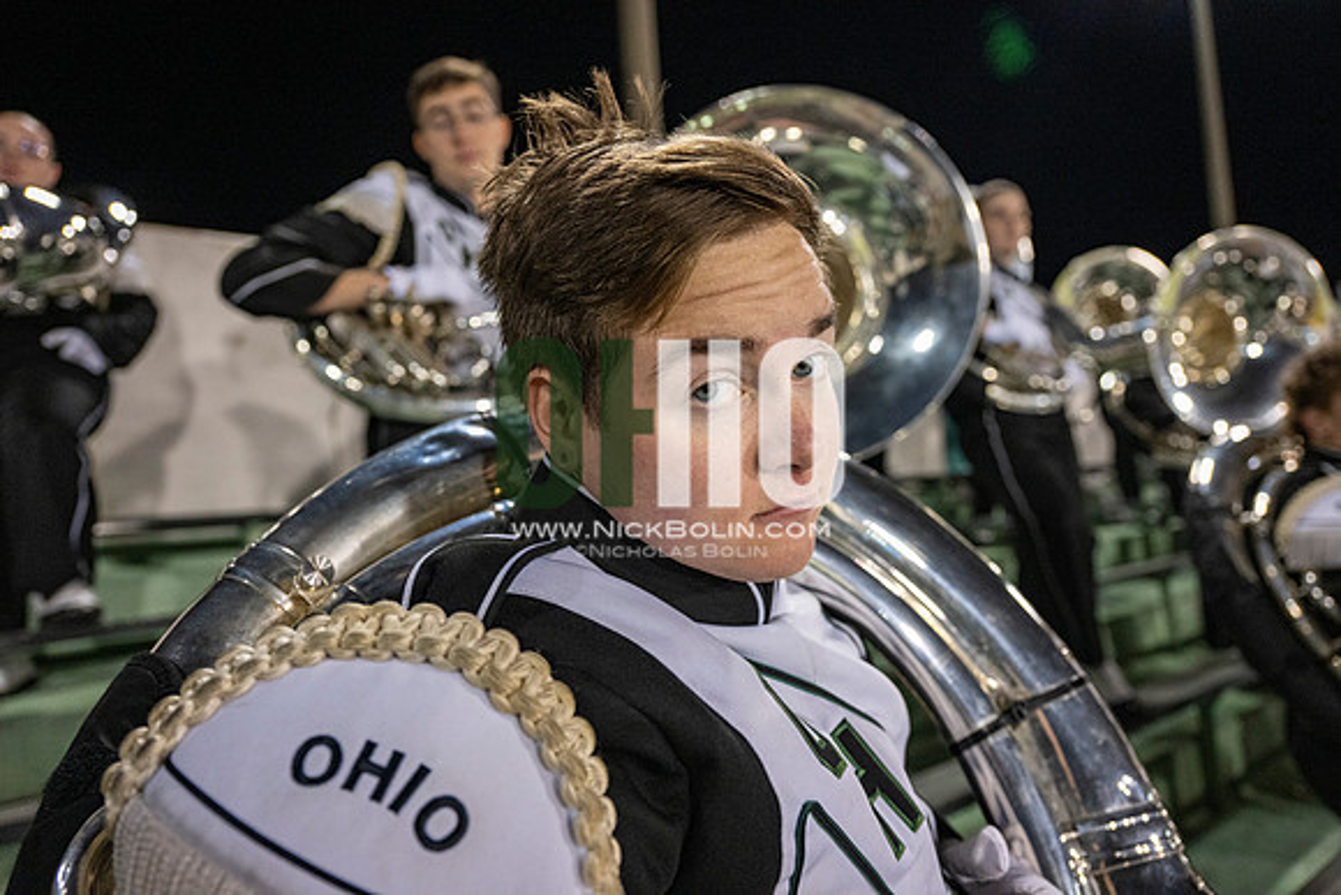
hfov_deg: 73.7
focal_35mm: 24
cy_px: 448
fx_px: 894
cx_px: 670
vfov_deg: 53.2
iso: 2000
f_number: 3.2
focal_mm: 24
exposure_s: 1/500
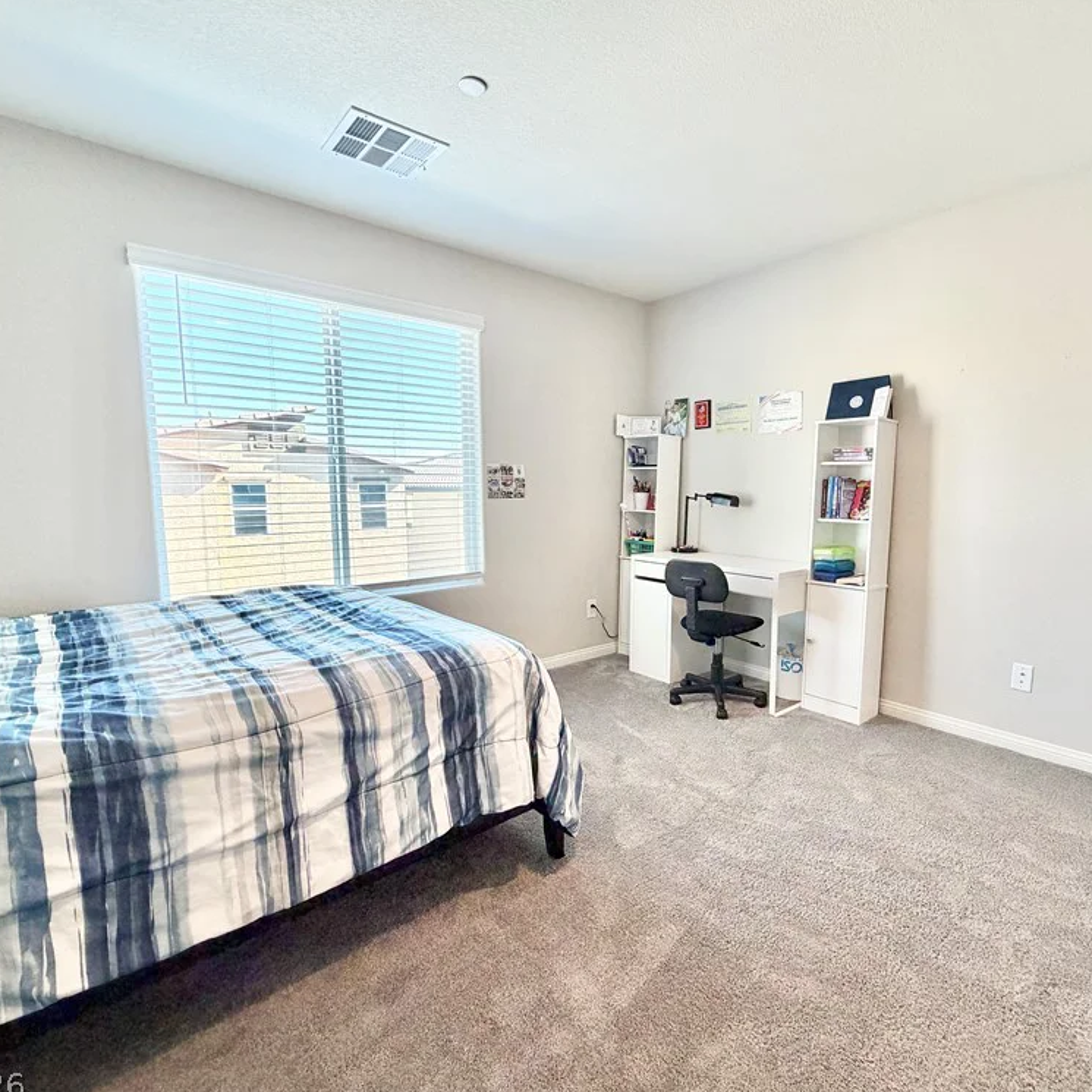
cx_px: 616
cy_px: 547
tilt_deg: -6.6
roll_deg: +0.0
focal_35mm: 17
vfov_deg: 84.0
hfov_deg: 83.6
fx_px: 607
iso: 250
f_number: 2.2
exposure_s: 1/120
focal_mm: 2.22
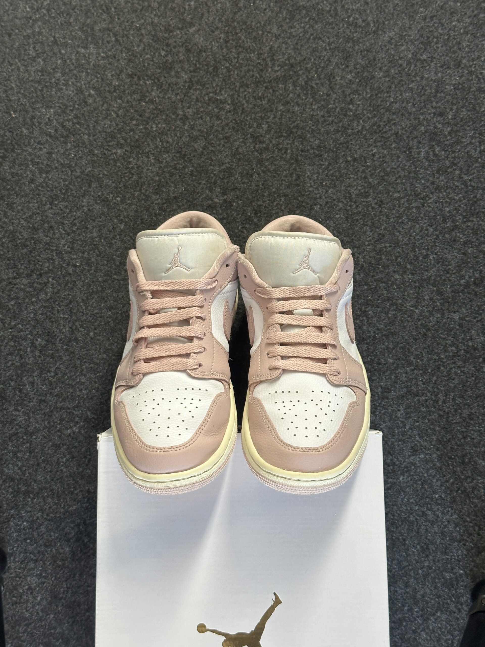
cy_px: 324
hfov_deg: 30.3
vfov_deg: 39.7
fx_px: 897
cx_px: 242
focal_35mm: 48
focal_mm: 6.86
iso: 160
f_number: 1.78
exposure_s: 1/50
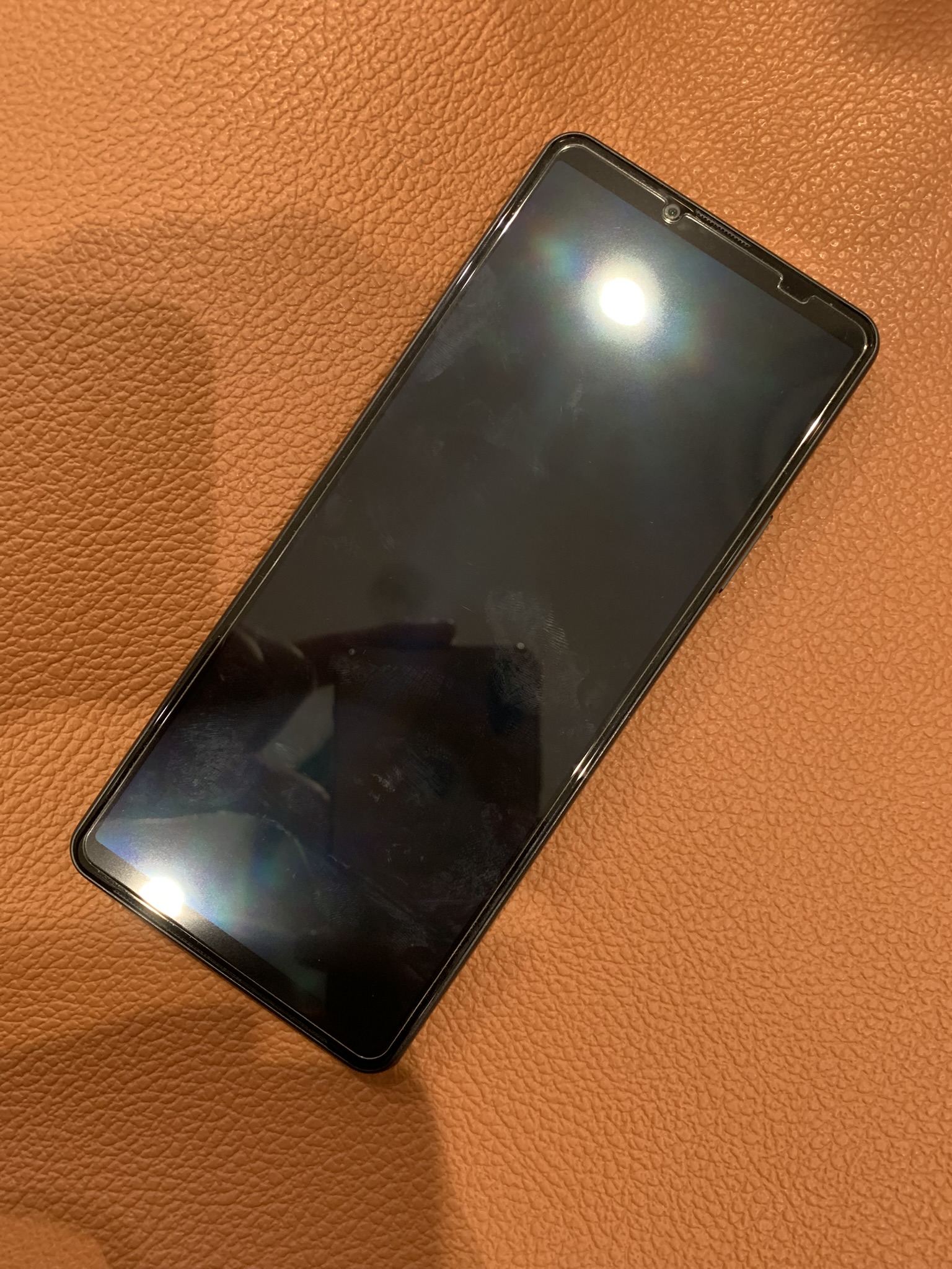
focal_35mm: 26
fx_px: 953
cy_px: 634
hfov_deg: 53.1
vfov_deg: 67.3
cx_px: 476
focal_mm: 4.25
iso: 200
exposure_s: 1/50
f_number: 1.8
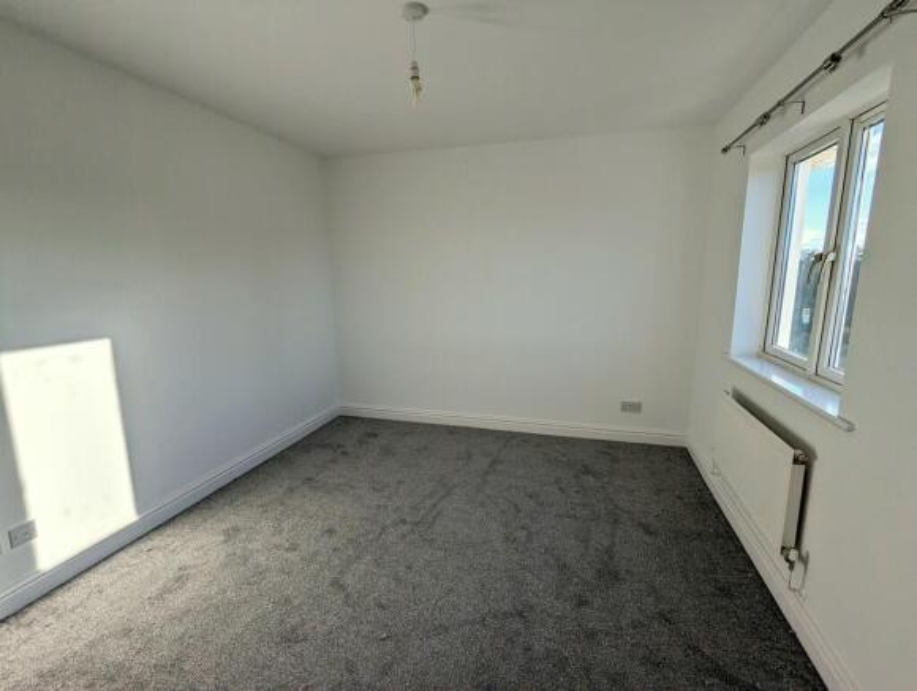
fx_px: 425
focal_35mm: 16
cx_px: 458
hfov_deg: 94.4
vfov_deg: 78.3
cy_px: 346
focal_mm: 2.35
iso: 52
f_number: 2.2
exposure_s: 1/1479
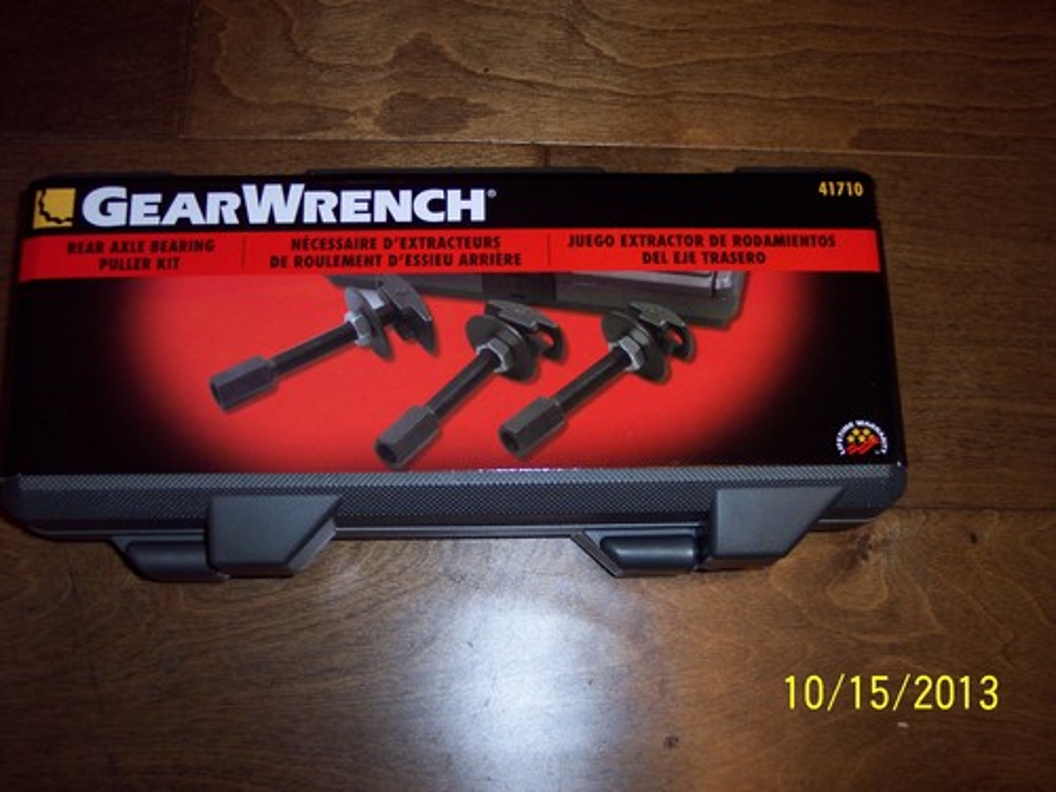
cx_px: 528
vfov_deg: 37.7
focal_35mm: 38
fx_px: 1159
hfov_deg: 49.0
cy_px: 396
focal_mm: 8
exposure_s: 1/30
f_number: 2.8
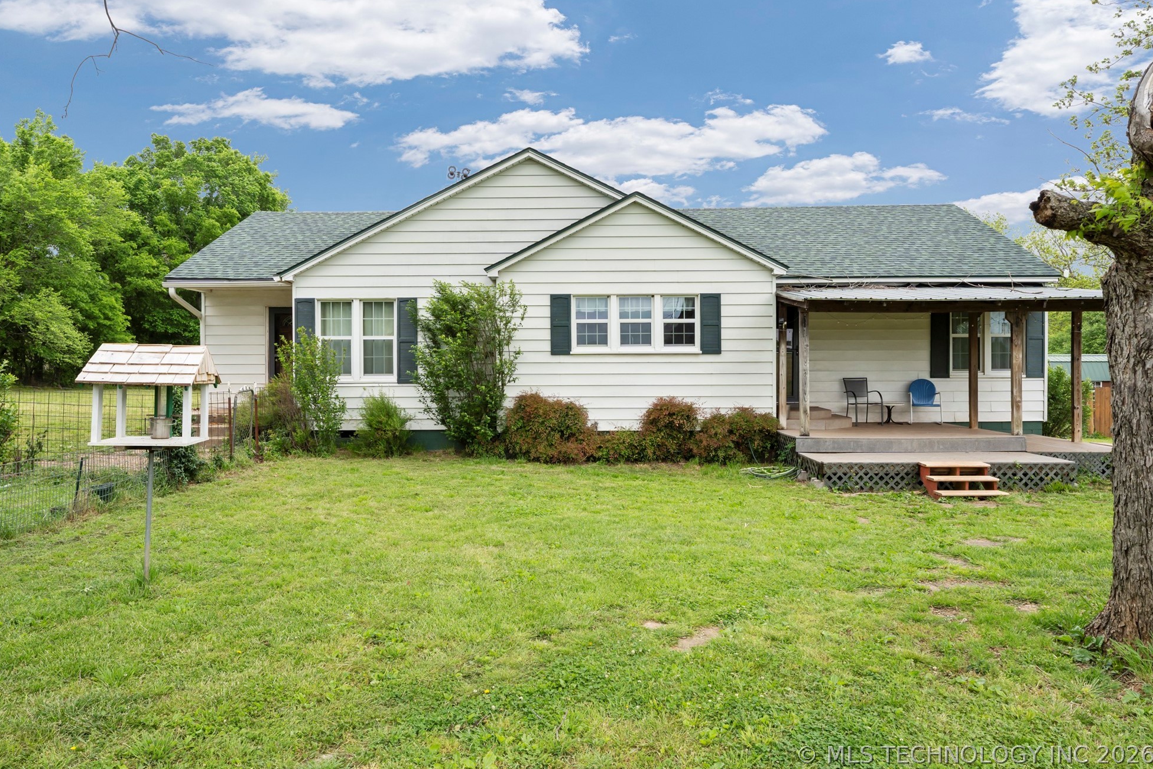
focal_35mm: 24
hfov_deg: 73.7
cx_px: 558
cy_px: 371
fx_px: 769
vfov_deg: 53.1
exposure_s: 1/320
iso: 200
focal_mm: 23
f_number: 9
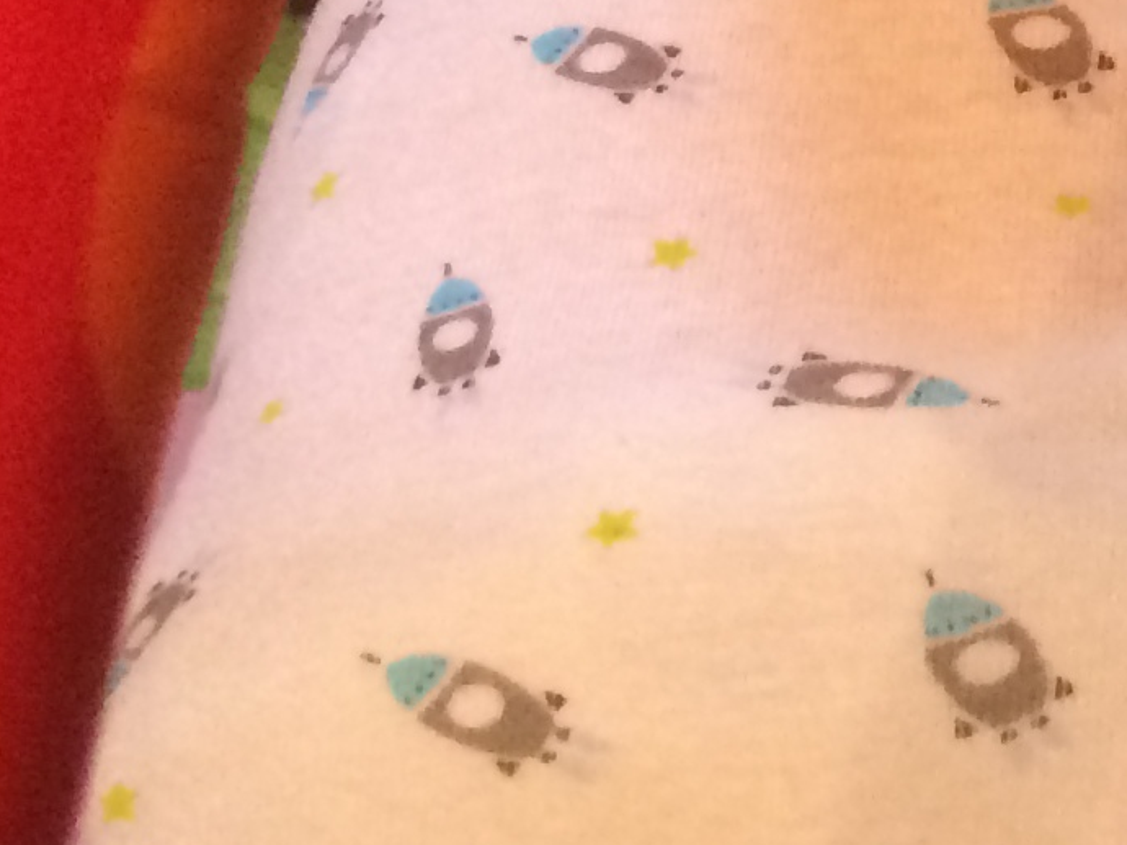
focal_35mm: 142
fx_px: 4622
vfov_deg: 10.0
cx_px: 2347
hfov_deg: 12.1
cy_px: -610
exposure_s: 1/30
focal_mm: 4.12
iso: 200
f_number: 2.2
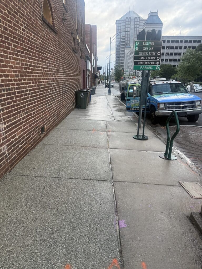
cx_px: 101
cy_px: 134
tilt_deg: -15.9
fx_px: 187
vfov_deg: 71.6
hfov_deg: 56.8
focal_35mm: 24
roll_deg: +0.0
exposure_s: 1/241
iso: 160
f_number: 1.78
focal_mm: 6.76
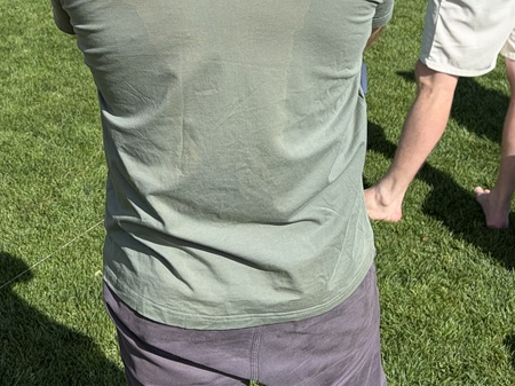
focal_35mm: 66
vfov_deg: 20.9
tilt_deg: -13.3
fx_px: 981
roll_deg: +1.2
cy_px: -65
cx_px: 149
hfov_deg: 29.1
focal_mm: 5.96
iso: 50
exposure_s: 1/2865
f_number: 1.6
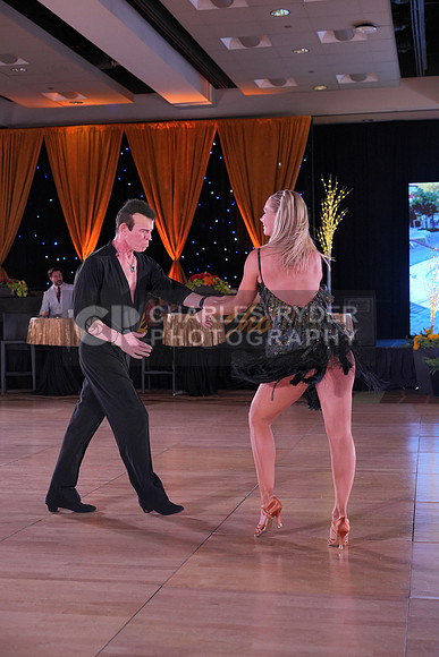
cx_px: 220
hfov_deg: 25.1
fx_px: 987
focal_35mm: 54
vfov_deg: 36.9
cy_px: 328
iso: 1600
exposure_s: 1/400
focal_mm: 54
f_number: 4
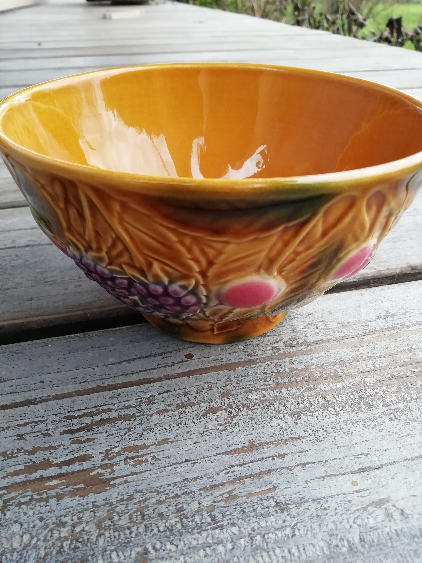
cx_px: 211
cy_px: 282
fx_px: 423
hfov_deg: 53.1
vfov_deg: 67.3
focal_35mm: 26
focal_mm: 3.21
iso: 80
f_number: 2.2
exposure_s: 1/50
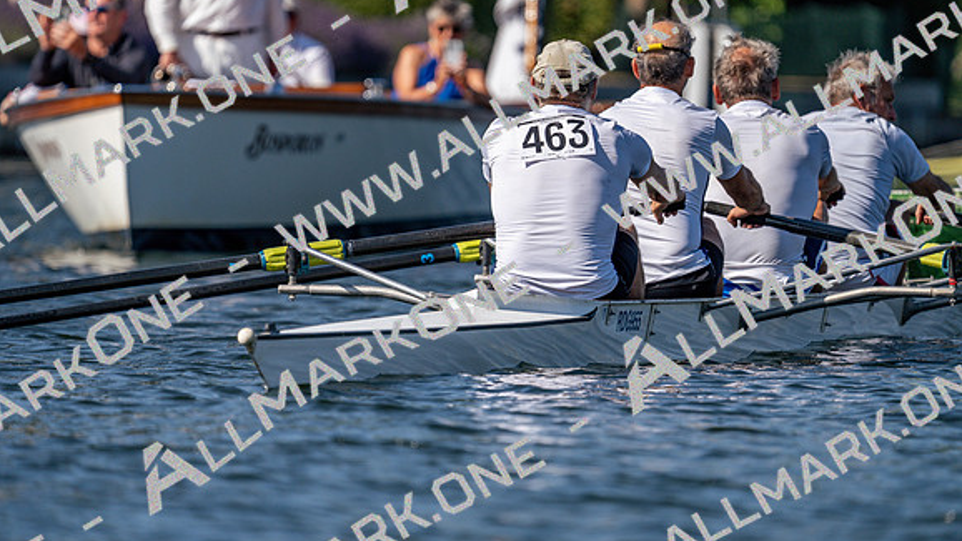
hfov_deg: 4.3
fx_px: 12830
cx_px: 481
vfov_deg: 2.4
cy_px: 257
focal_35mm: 503
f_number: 6.3
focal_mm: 478
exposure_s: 1/1600
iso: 160
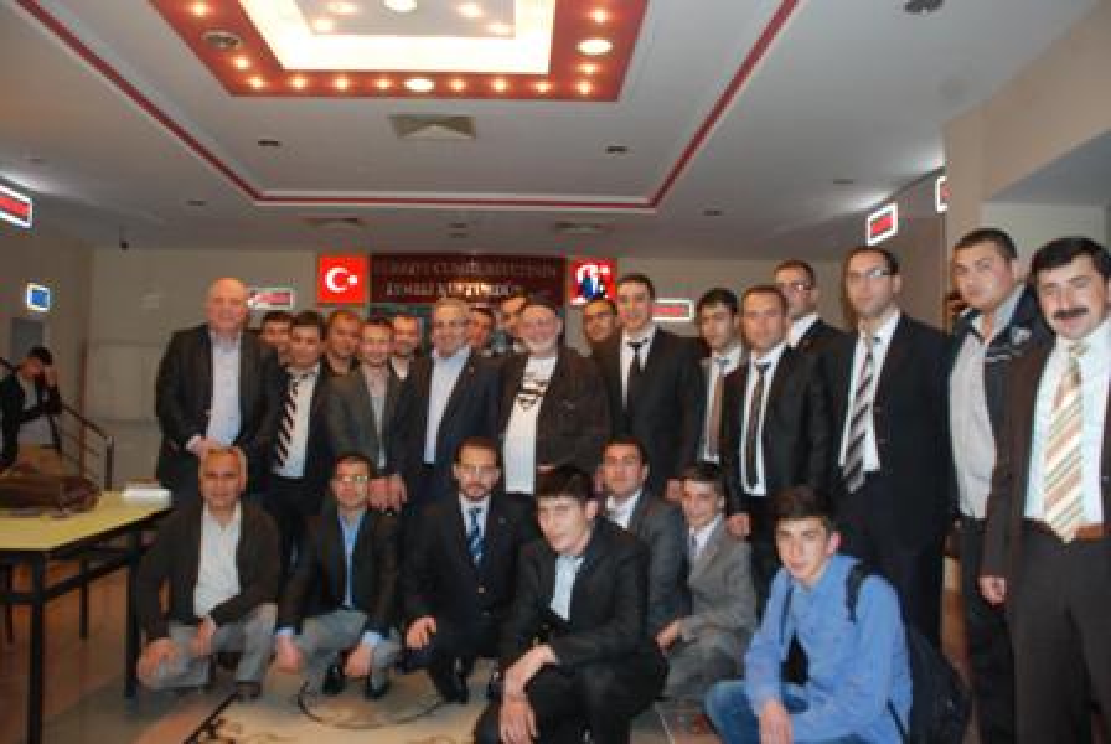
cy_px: 372
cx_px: 556
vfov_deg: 43.7
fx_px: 927
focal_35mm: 30
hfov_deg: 61.9
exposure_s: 1/60
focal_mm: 20
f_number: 5
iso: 800
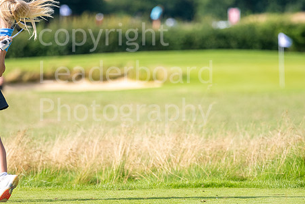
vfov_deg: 2.4
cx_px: 127
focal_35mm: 576
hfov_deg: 3.6
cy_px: 78
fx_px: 4880
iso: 200
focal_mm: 300
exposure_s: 1/1250
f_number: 4
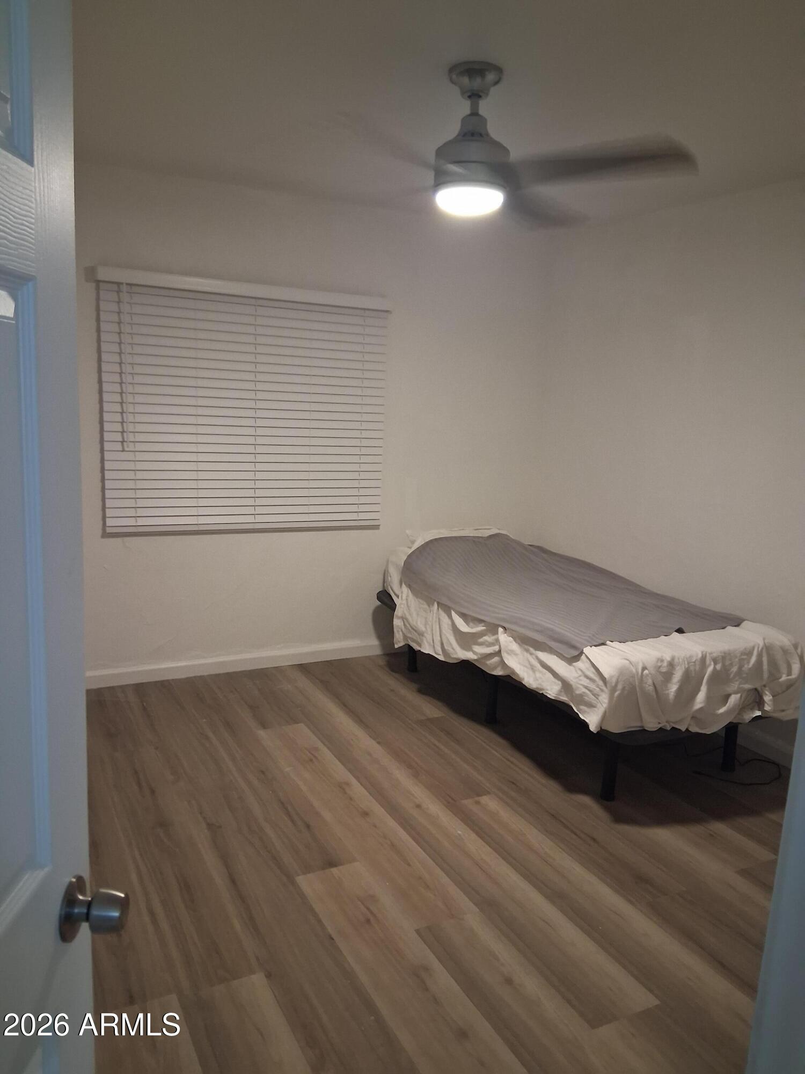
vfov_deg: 67.3
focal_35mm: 26
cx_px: 402
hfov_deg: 53.1
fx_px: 806
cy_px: 537
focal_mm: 3.98
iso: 500
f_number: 1.8
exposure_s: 1/30
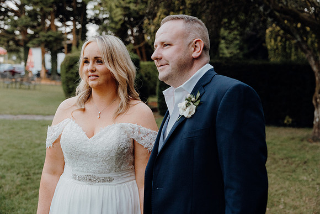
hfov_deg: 42.7
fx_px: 409
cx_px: 160
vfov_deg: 29.3
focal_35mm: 46
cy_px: 107
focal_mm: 46
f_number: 3.5
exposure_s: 1/160
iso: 2500
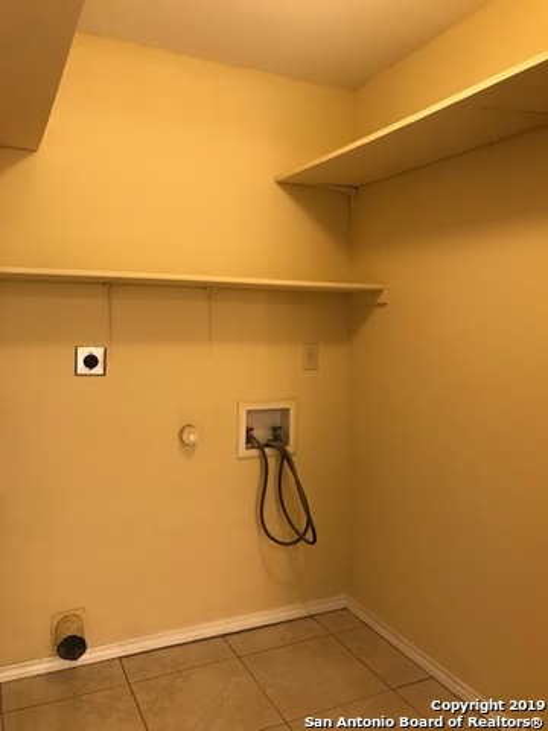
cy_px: 366
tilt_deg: -2.6
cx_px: 274
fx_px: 591
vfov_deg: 63.4
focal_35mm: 28
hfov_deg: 49.7
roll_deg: -0.9
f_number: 1.8
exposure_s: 1/15
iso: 64
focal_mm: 3.99
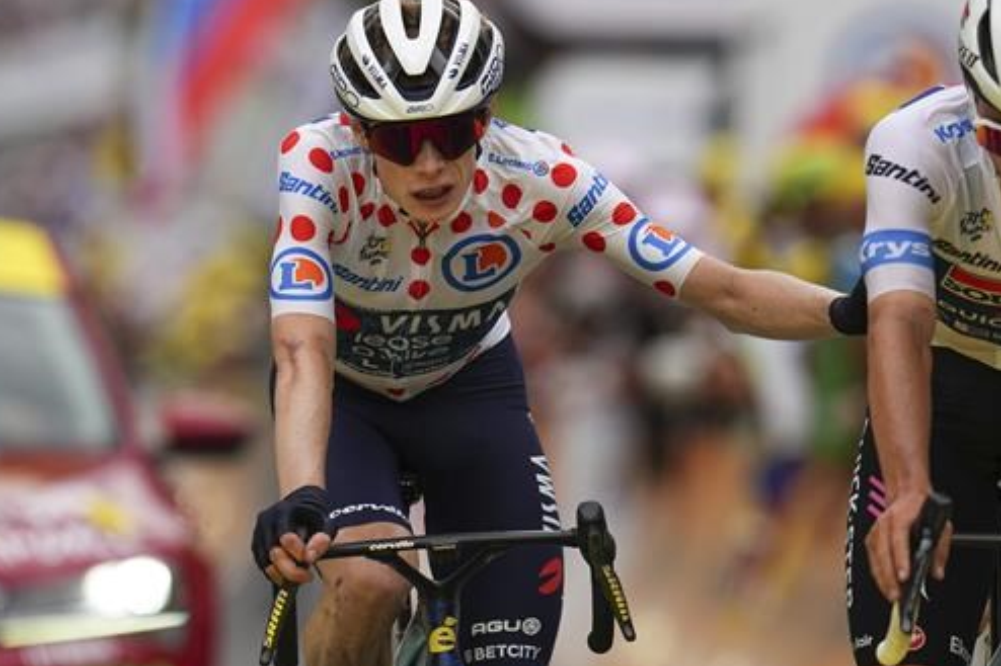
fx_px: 14620
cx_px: 598
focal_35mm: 526
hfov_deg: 3.9
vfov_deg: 2.6
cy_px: 357
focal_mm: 400
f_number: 4
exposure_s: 1/3200
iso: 500
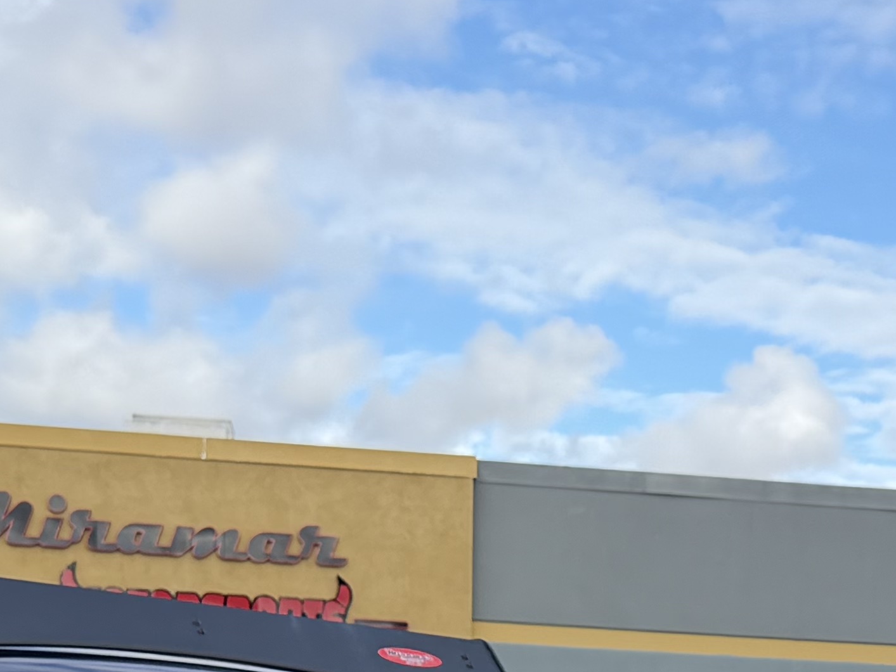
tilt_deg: -8.8
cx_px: 796
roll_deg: -2.5
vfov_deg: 13.5
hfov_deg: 19.9
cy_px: 1241
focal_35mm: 97
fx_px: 2511
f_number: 1.78
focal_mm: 6.76
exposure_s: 1/1292
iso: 100
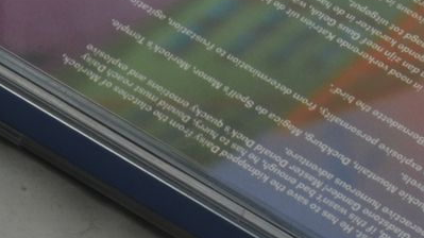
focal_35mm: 283
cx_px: 599
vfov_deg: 4.3
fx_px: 3180
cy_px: -20
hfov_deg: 7.5
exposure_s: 1/3
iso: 100
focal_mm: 40
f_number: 20
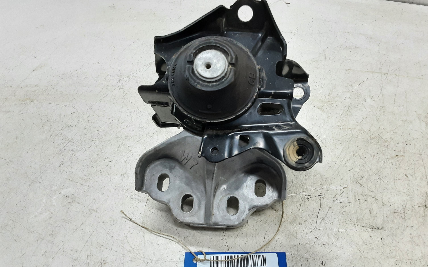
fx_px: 362
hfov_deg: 61.2
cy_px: 155
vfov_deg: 40.5
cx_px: 227
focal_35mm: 31
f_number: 1.9
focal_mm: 2.91
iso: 80
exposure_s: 1/50
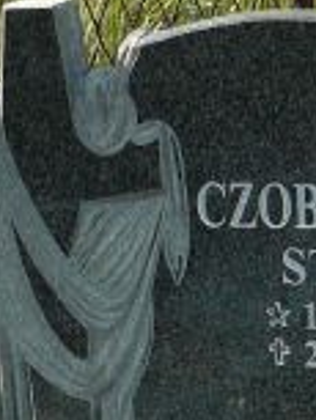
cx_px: 154
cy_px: 804
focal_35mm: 146
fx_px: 1775
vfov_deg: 12.2
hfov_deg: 10.2
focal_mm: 5.2
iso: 80
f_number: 2.8
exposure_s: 1/400
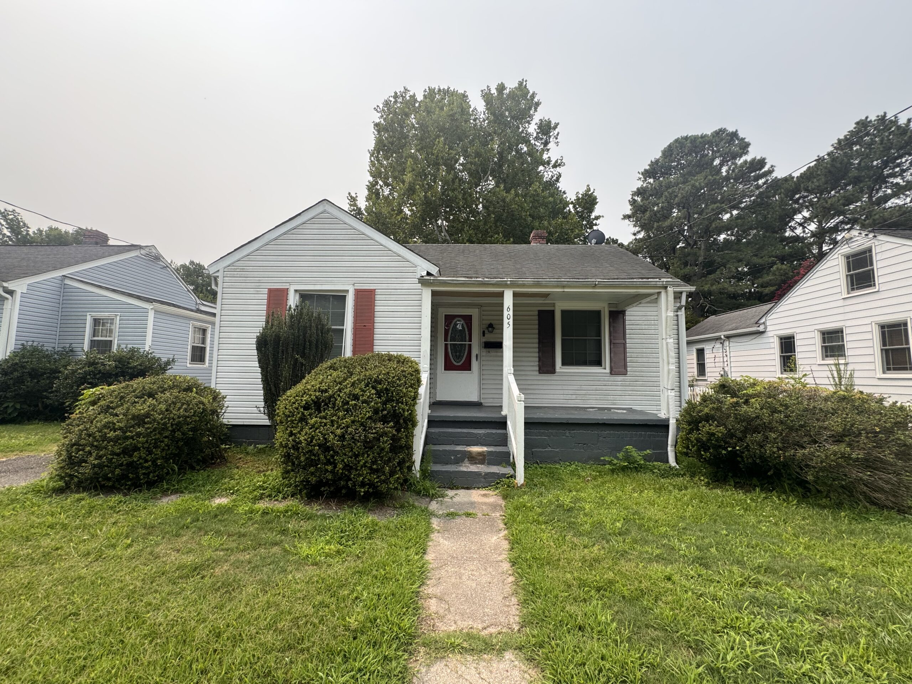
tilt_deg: +3.6
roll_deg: -0.5
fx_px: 369
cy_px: 342
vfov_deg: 85.7
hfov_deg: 102.1
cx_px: 456
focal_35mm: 14
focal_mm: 2.22
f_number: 2.2
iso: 50
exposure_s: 1/812
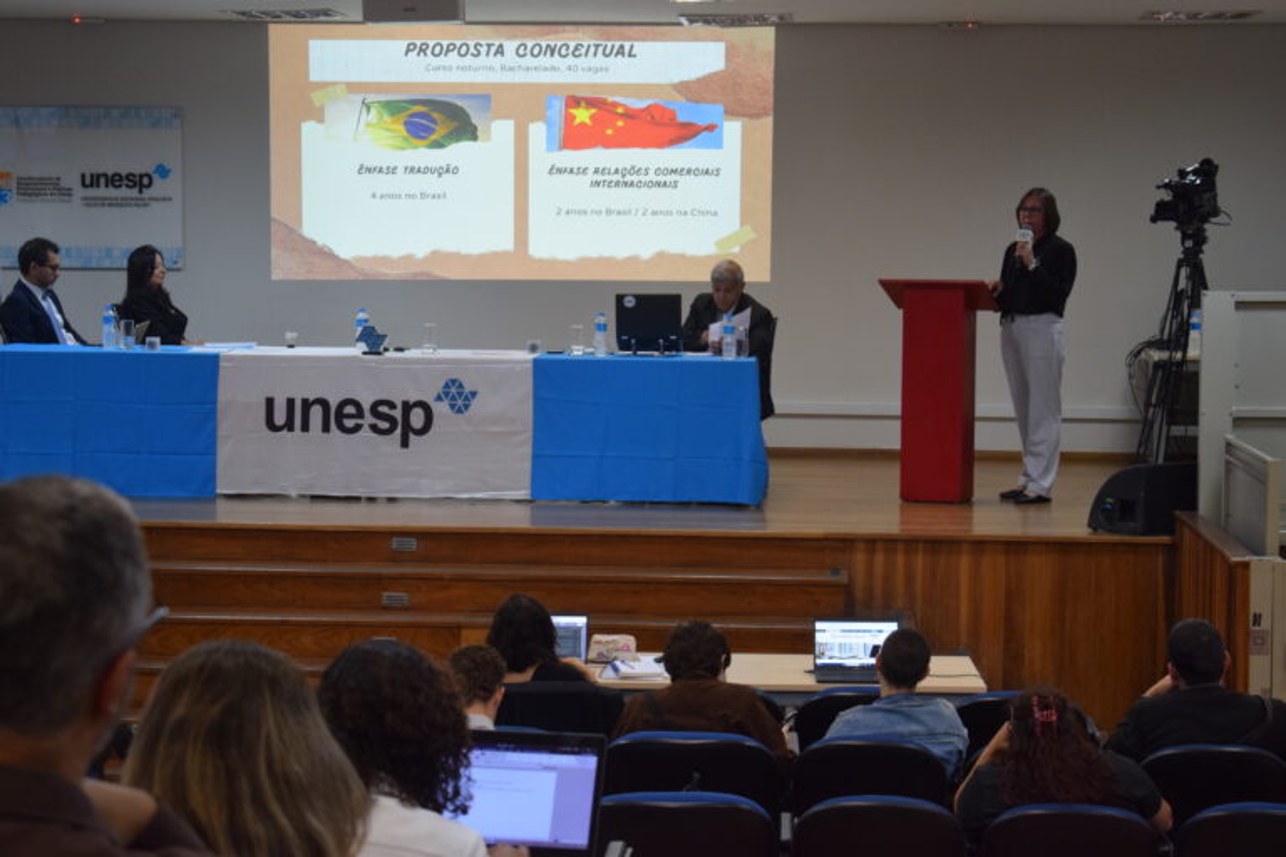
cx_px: 643
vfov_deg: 16.6
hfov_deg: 24.6
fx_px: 2947
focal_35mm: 82
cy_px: 428
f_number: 5.6
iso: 1250
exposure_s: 1/60
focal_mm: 55
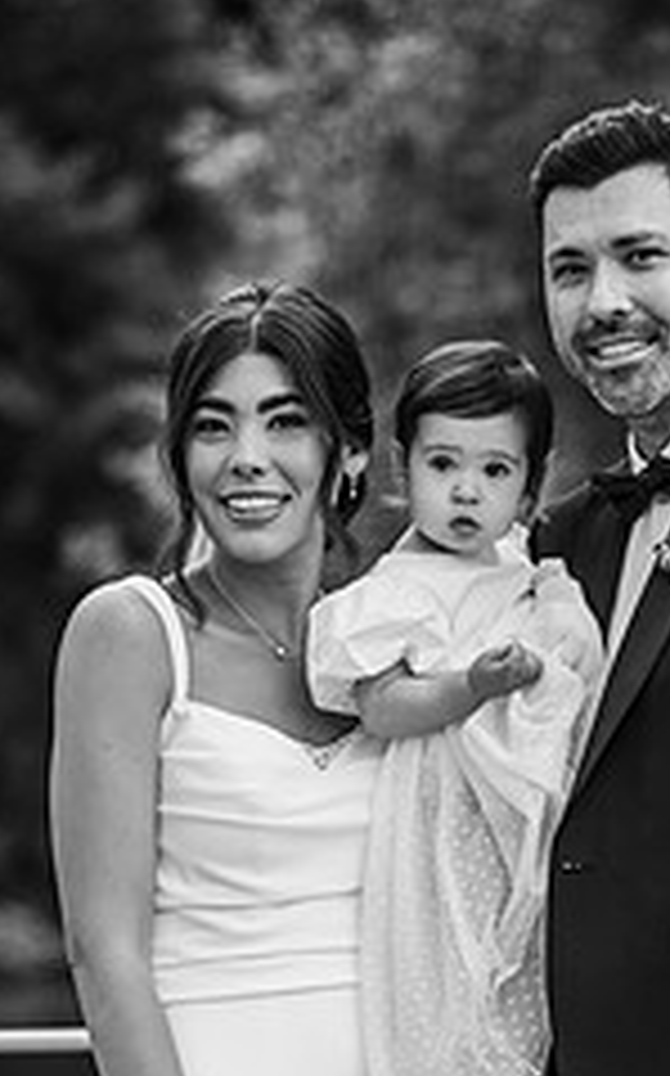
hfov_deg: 8.0
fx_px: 4771
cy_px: 995
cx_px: 533
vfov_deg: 12.7
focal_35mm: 163
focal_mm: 85
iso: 100
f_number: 2.2
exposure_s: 1/1000
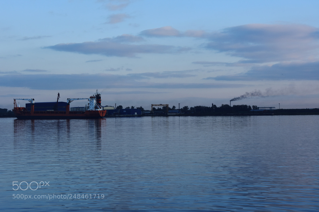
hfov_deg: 26.0
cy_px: 106
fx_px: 691
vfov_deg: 17.5
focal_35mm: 78
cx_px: 160
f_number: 10
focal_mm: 52
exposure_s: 1/250
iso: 360
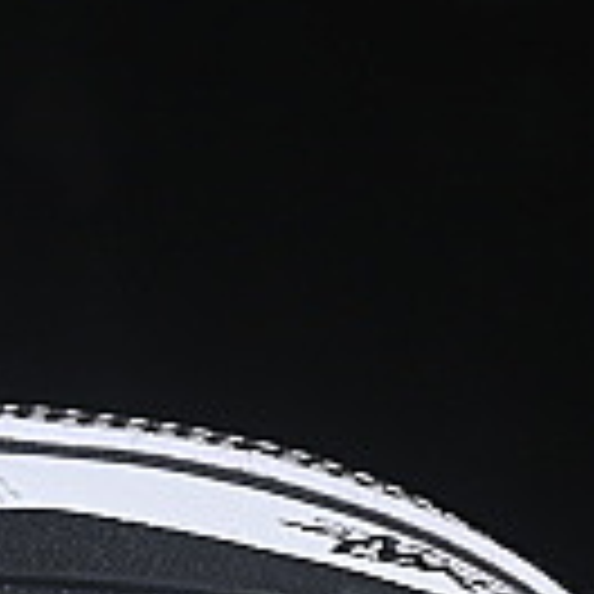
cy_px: 580
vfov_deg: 3.4
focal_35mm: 520
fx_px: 10095
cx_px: -868
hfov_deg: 3.3
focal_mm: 50
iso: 160
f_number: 8
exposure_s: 1/80
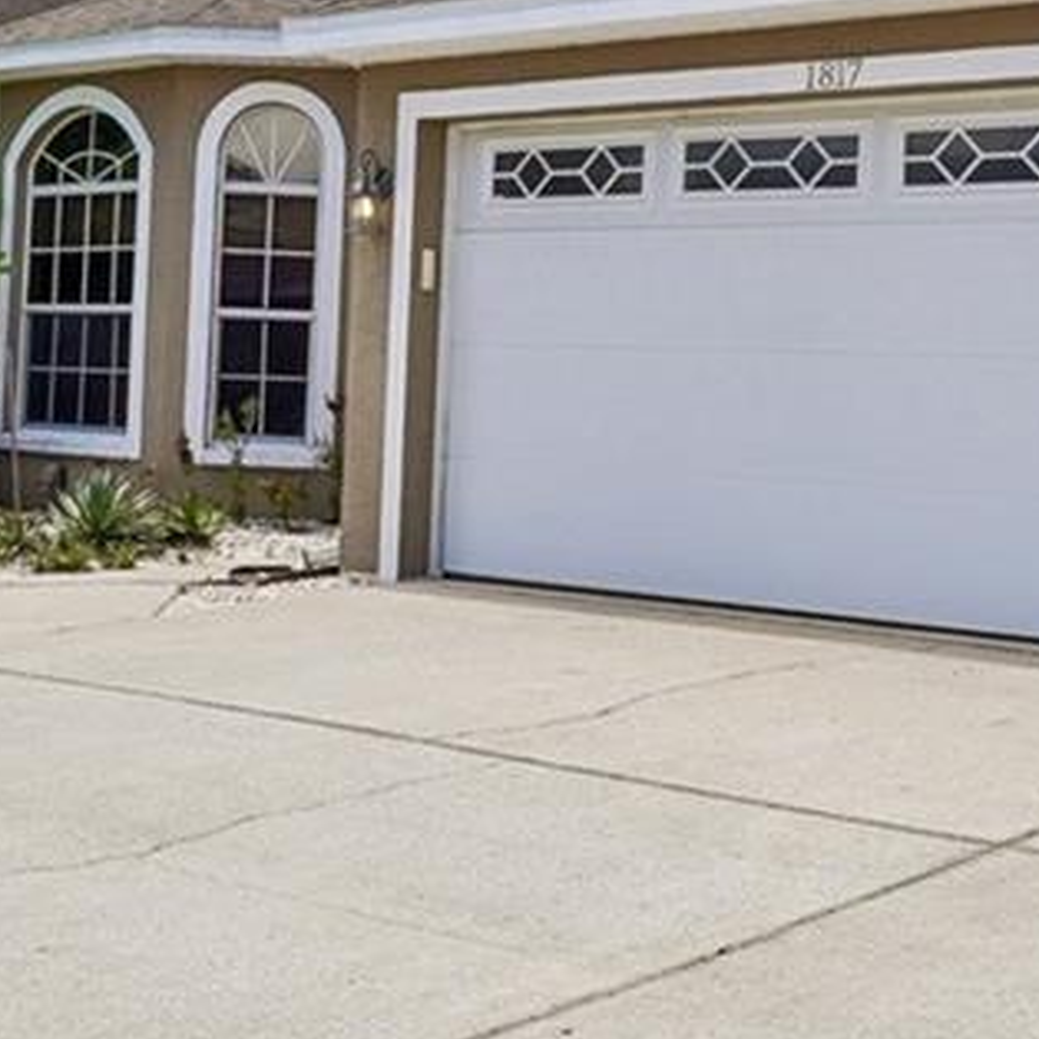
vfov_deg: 26.5
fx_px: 2207
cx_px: 556
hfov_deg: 26.5
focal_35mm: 65
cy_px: 453
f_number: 8
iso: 100
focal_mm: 10
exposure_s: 1/350
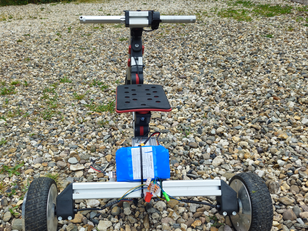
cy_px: 150
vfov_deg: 44.9
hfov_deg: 58.0
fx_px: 276
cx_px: 128
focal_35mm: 31
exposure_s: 1/298
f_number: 1.8
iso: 25
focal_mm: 5.4
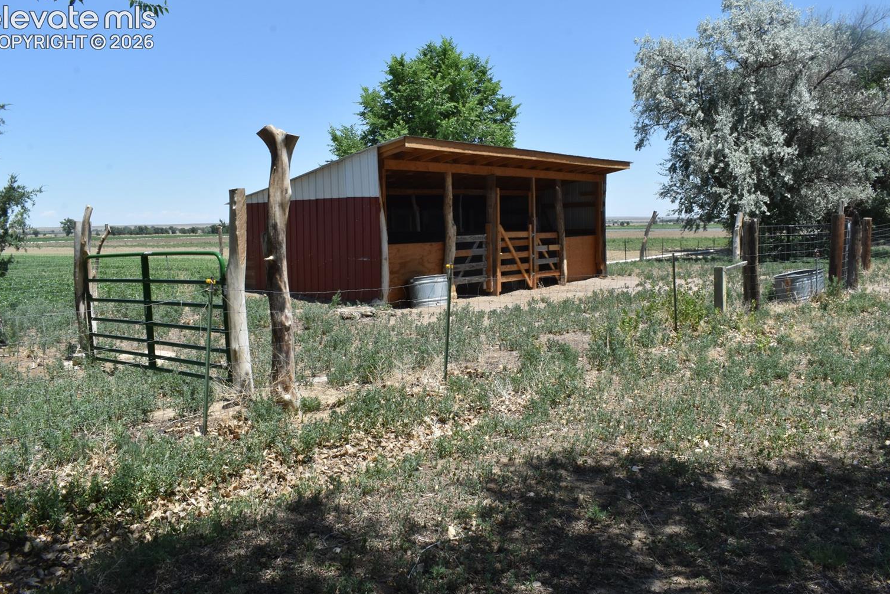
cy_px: 285
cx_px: 451
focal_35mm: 29
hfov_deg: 63.6
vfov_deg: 45.0
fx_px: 717
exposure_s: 1/200
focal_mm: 18
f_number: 22
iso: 450
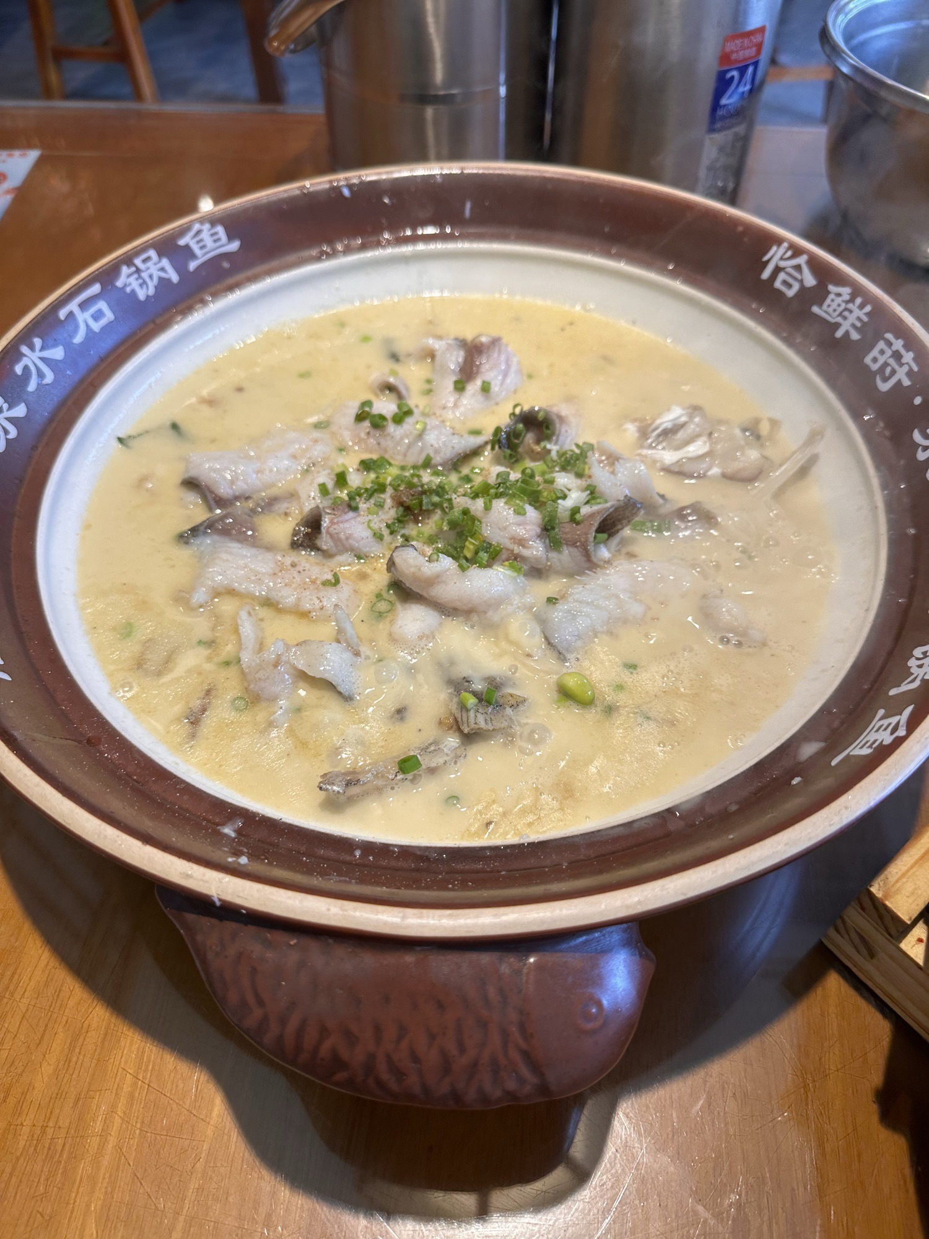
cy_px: 620
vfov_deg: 71.6
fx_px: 859
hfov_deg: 56.8
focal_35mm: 24
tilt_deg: -50.0
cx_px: 464
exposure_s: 1/100
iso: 50
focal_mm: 6.86
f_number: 1.78
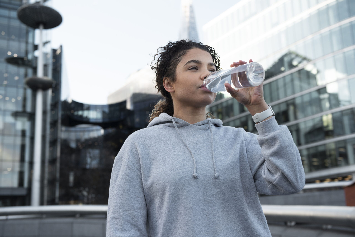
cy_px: 118
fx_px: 473
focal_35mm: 48
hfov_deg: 41.1
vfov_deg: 28.1
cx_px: 178
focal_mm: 48
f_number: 4.5
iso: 400
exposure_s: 1/400
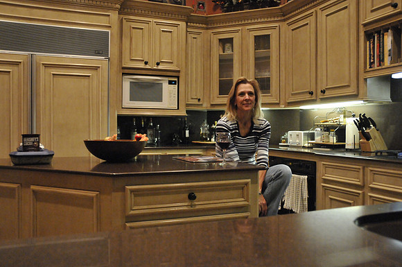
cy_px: 134
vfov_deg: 39.9
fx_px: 368
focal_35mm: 33
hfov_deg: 57.3
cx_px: 201
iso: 3200
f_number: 3.8
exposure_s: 1/100
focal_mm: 22
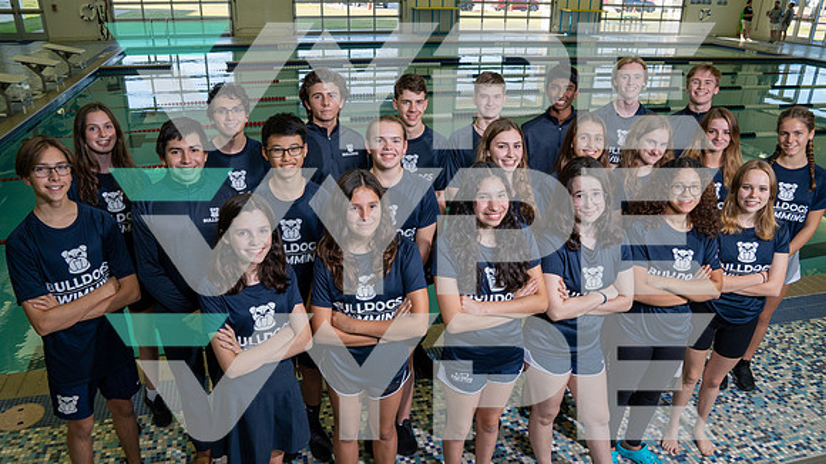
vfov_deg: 41.5
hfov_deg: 68.1
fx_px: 611
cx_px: 416
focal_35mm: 28
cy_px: 259
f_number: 7.1
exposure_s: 1/250
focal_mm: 24
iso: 200
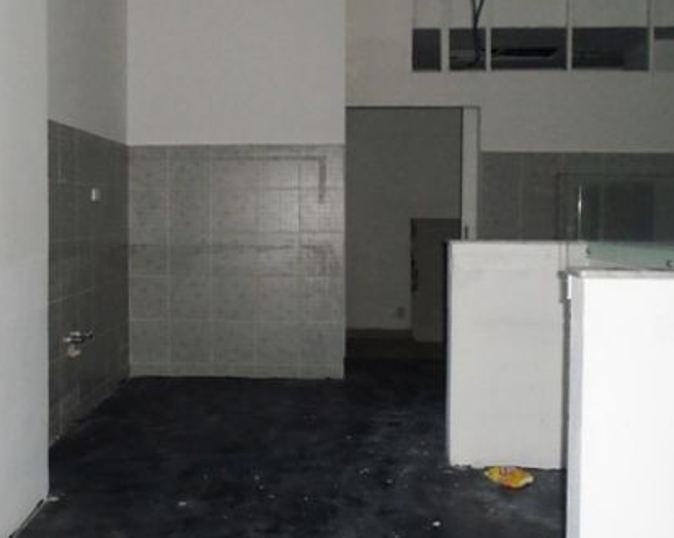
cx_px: 247
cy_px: 235
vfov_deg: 36.4
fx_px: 817
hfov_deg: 44.4
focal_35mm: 41
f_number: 3.2
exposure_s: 1/30
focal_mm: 4.6
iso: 400
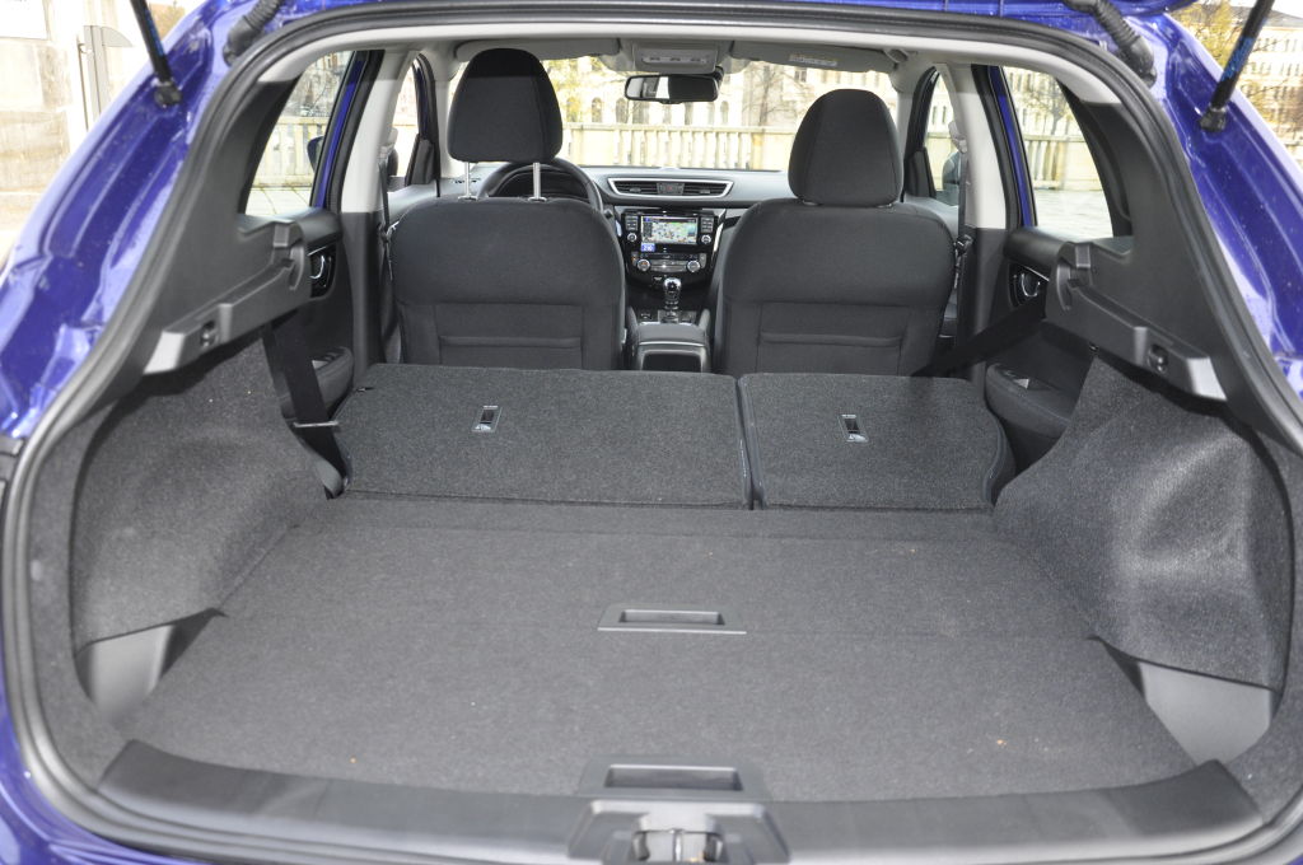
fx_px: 1193
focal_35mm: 33
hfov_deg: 57.3
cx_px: 652
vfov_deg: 39.9
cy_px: 432
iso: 720
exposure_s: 1/125
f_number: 3.8
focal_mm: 22
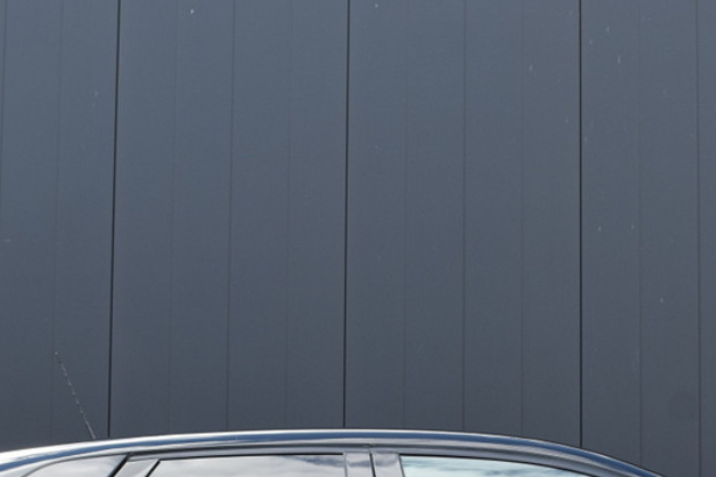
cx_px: 485
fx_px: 1631
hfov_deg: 24.6
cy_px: 536
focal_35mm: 82
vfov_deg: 16.1
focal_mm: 24
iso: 400
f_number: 7.1
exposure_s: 1/200
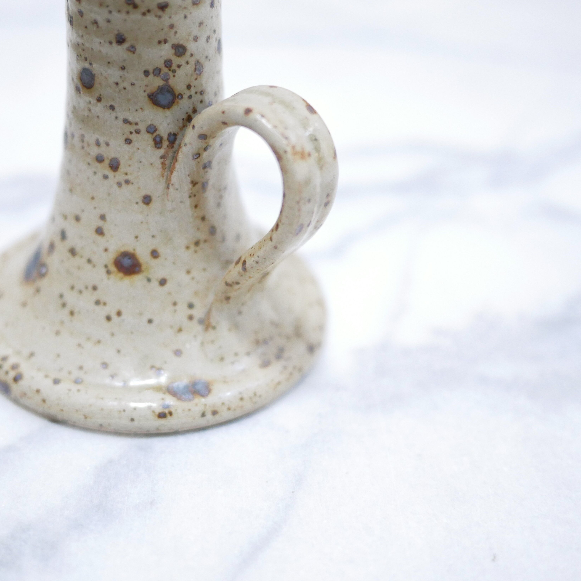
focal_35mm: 48
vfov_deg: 35.4
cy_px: 287
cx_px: 214
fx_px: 911
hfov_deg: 35.1
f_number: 1.7
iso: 2000
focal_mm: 20
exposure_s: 1/60
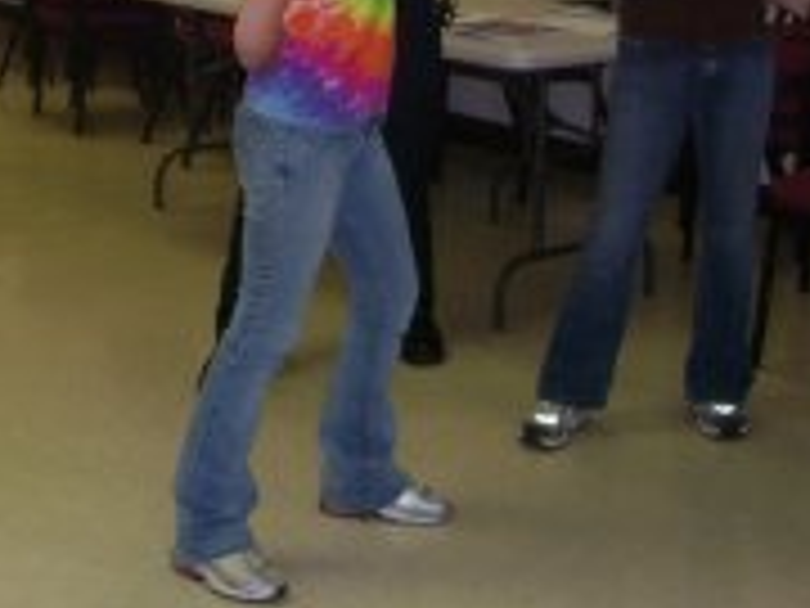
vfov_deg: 16.6
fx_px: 1989
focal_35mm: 85
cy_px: -135
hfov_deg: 22.7
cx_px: 180
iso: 80
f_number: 2.7
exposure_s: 1/60
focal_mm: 5.6
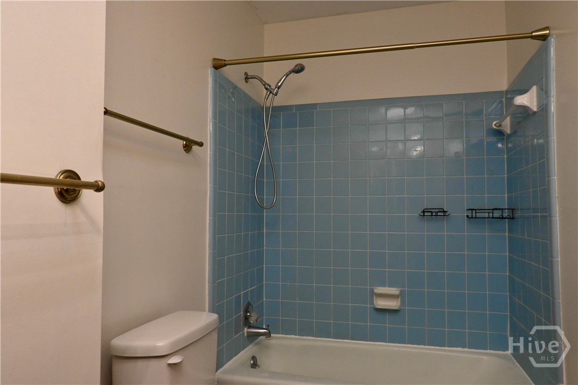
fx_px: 385
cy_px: 192
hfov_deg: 73.7
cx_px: 289
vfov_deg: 53.1
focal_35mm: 24
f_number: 8
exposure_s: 1/25
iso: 1800
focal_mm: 16
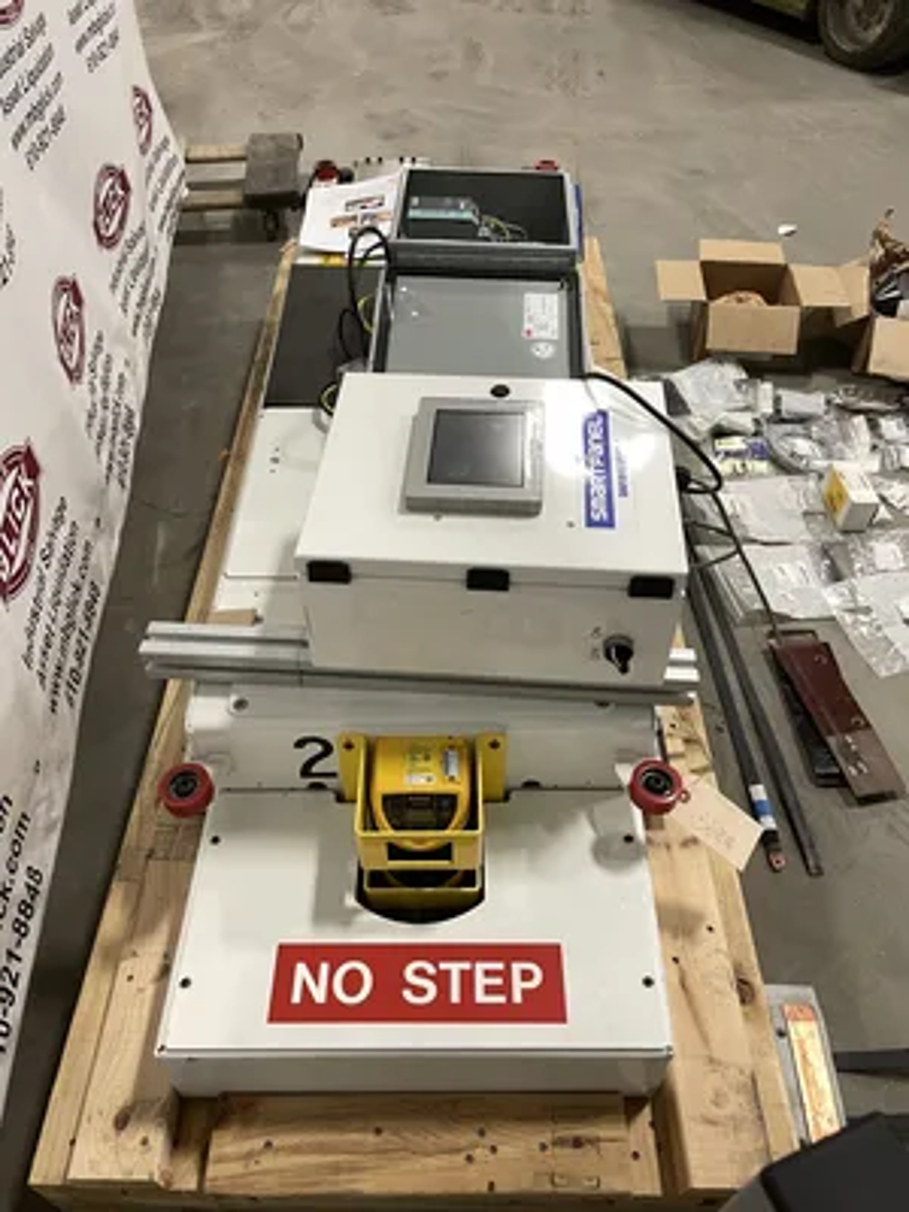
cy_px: 606
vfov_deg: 67.3
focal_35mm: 26
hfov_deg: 53.1
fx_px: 910
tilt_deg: -47.3
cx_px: 454
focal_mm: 4.2
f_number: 1.6
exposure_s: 1/60
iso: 200
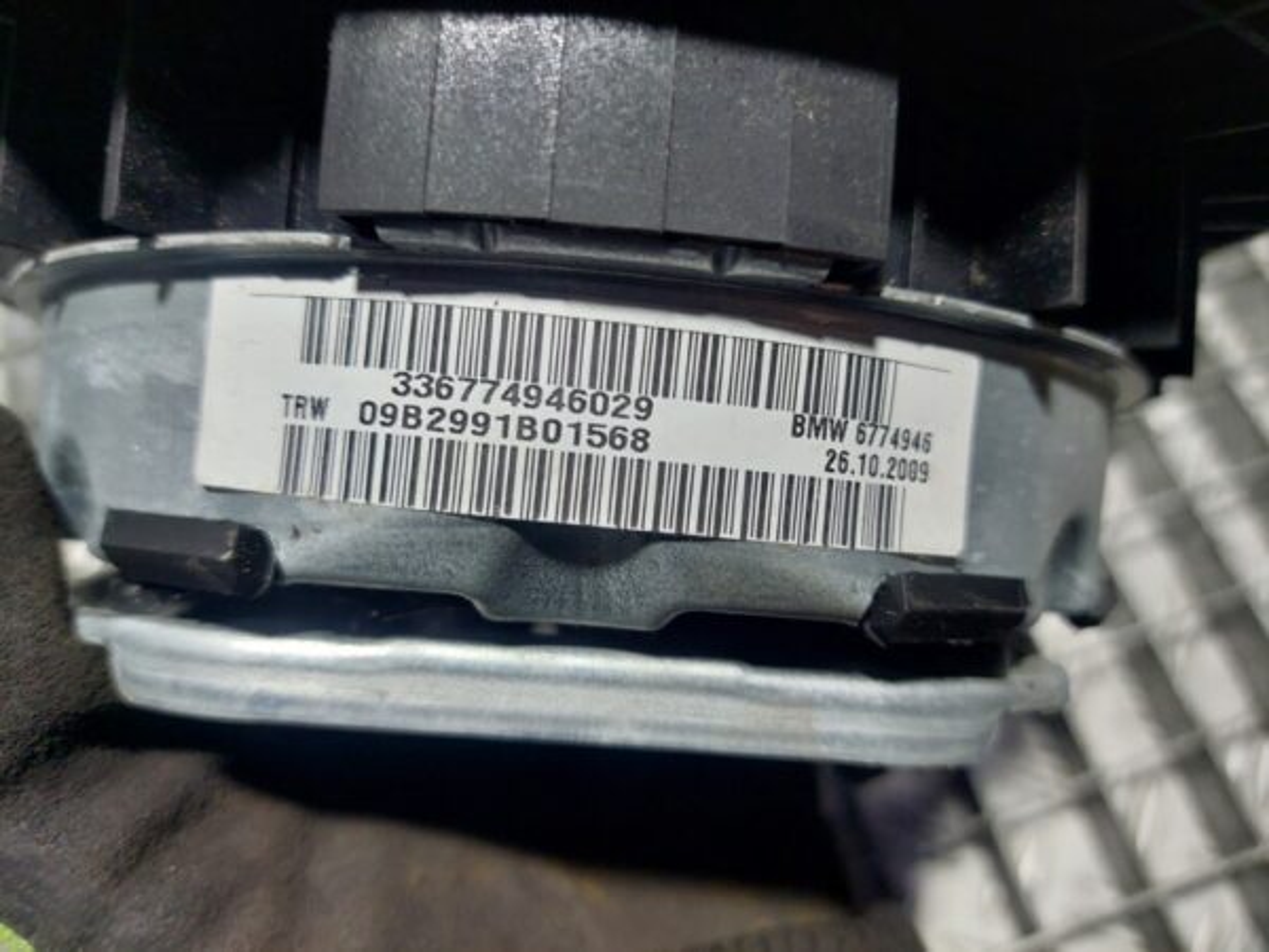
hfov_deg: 69.4
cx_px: 634
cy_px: 476
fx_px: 916
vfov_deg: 54.9
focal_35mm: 25
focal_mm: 5.23
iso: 160
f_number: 1.8
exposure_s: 1/50
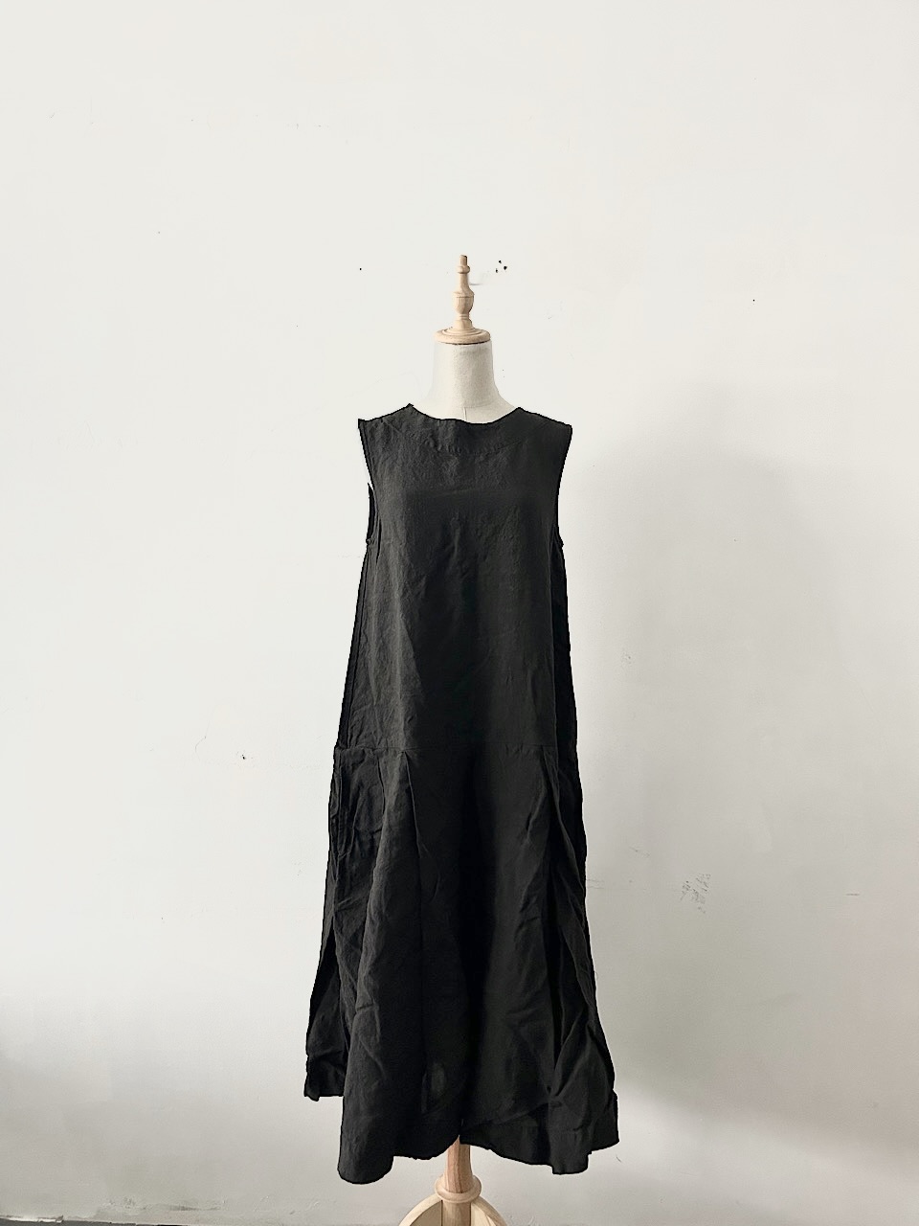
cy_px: 613
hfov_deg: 53.1
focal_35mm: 26
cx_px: 460
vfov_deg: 67.3
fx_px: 920
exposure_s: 1/60
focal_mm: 5.7
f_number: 1.5
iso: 200
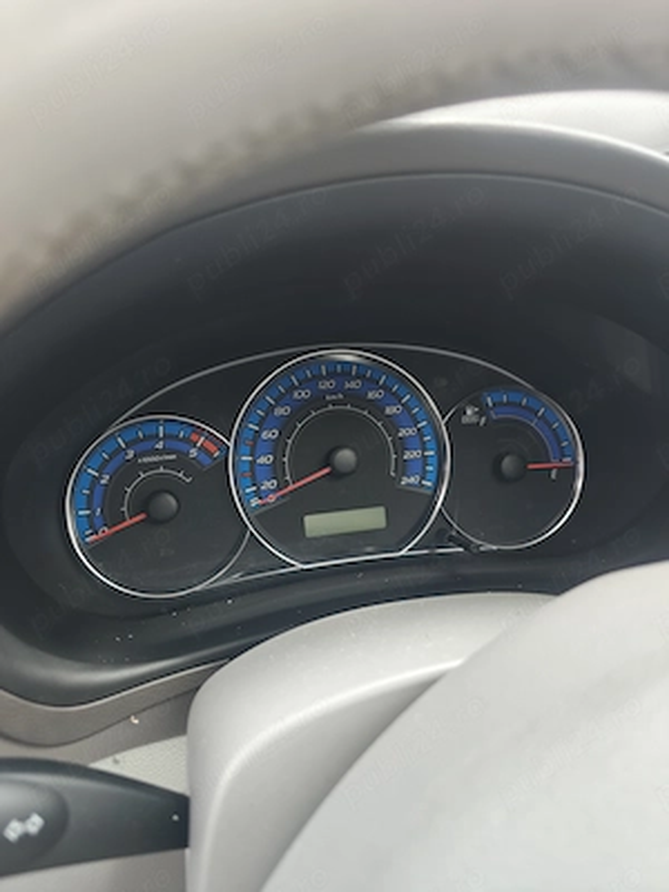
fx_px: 593
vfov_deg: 73.9
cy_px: 446
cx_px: 334
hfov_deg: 58.9
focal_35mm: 23
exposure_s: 1/100
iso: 64
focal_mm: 6.06
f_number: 1.6
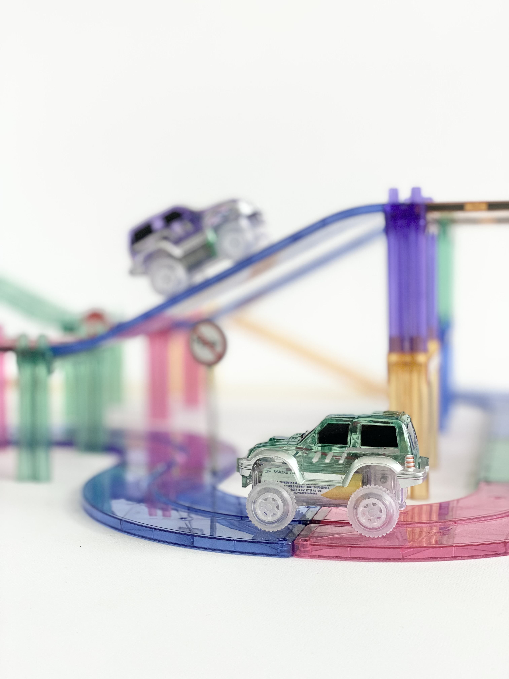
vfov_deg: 36.8
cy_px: 340
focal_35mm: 52
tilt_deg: -3.5
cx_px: 254
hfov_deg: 28.0
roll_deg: -0.4
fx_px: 1019
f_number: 2
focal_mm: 6
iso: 125
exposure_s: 1/100
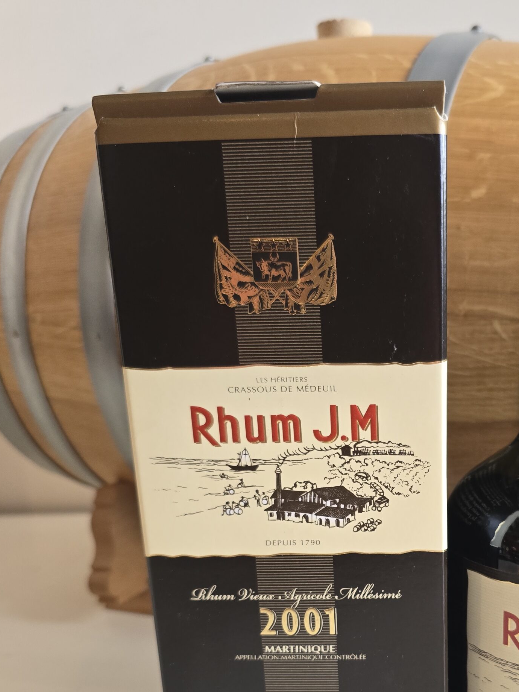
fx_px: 720
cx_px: 395
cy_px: 499
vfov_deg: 49.7
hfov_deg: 38.5
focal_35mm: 36
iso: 250
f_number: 1.7
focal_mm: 6.3
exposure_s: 1/100
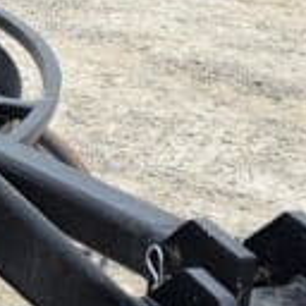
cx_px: -339
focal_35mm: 127
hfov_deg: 12.0
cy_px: 191
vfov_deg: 13.7
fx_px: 1270
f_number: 1.7
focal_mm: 6.3
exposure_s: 1/359
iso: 40
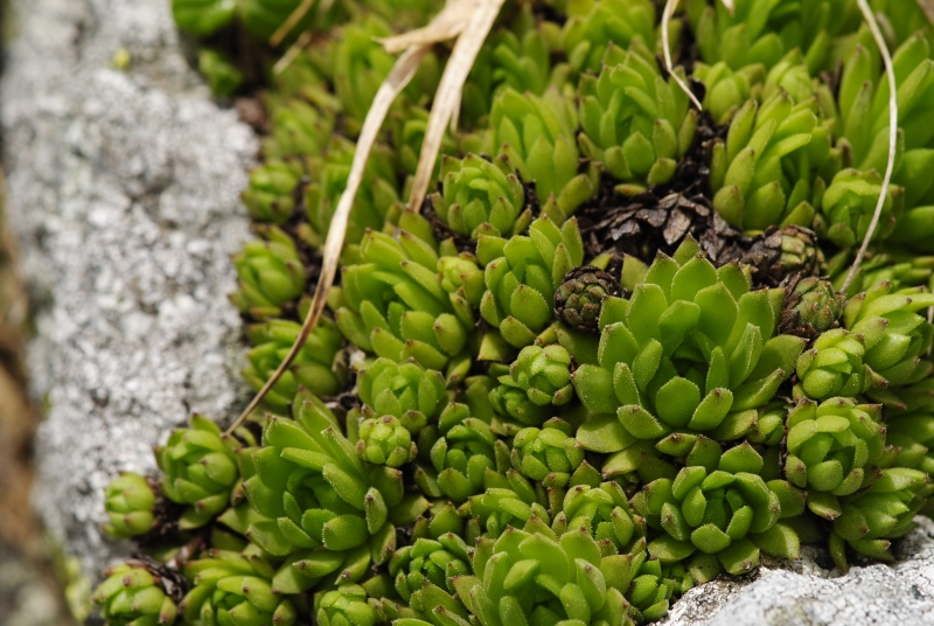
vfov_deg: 10.8
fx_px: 3313
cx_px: 467
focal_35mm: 128
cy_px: 313
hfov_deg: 16.0
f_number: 8
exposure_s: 1/200
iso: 100
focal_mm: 85
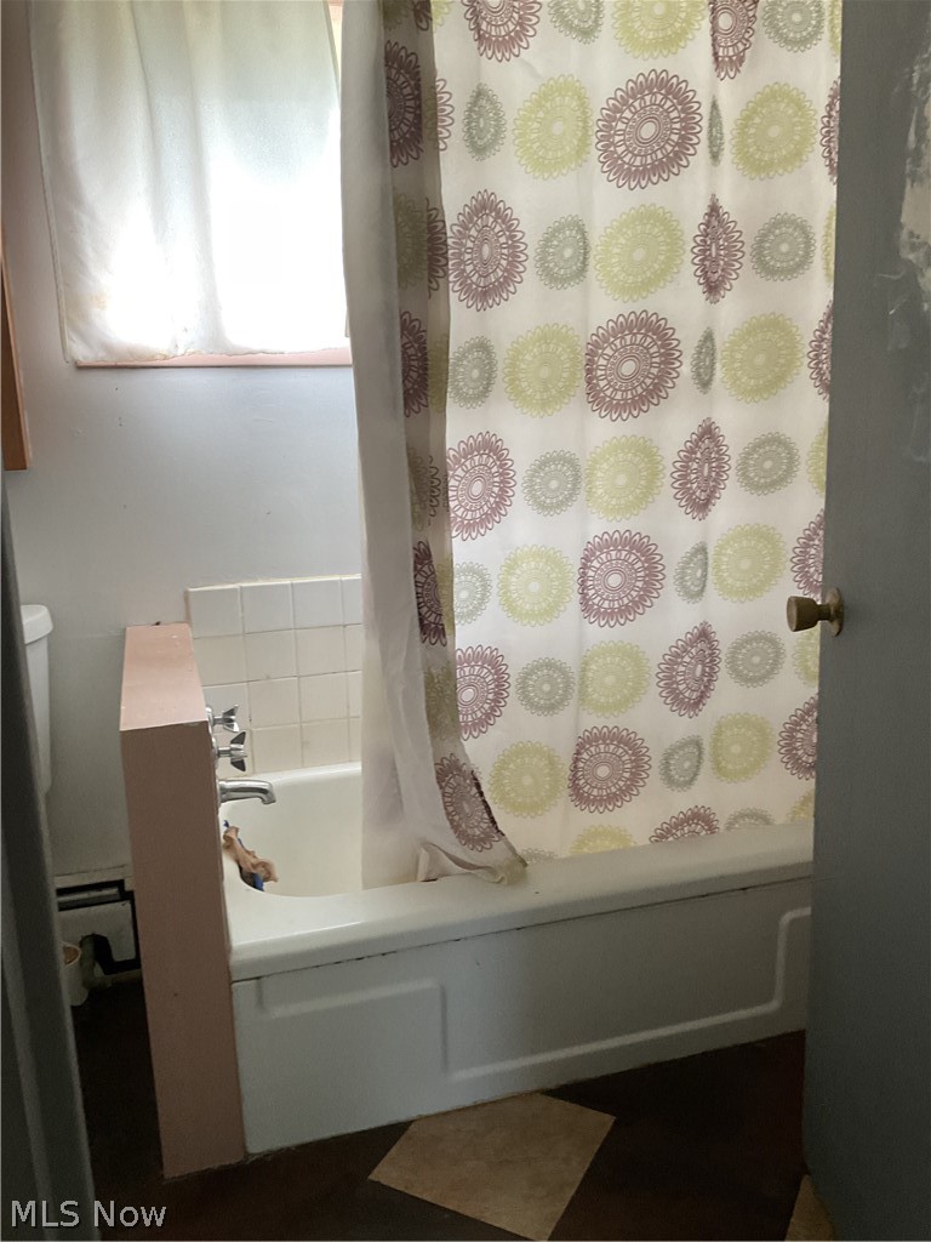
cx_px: 466
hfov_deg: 48.2
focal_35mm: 29
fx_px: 1040
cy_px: 621
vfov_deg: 61.7
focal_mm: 3
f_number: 1.8
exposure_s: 1/60
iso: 80
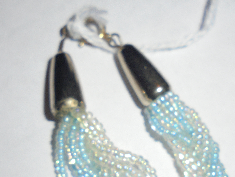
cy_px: 120
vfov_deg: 31.2
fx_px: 312
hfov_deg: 41.2
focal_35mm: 46
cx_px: 106
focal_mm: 4.6
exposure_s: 1/30
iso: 100
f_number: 11.5
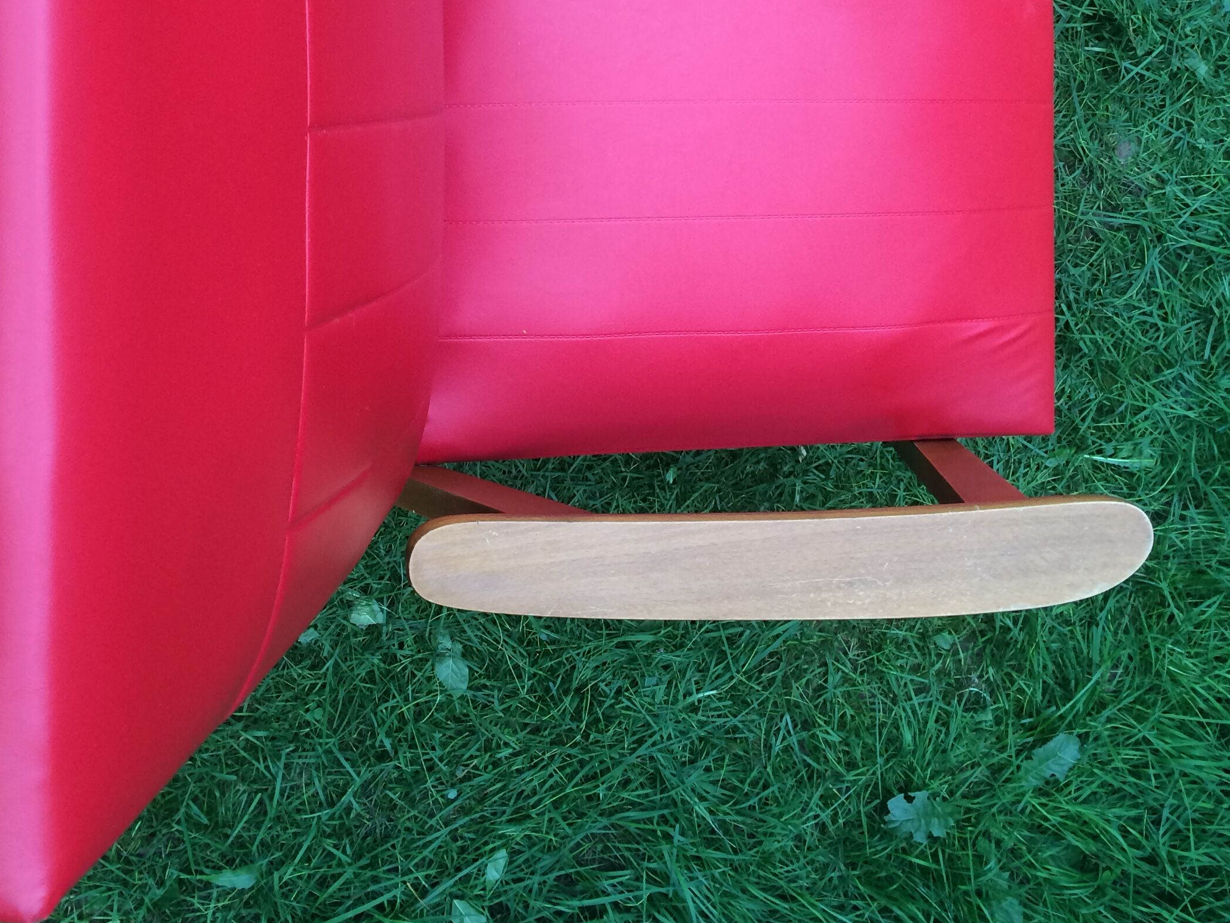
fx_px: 1599
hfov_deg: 42.0
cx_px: 549
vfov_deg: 30.9
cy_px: 111
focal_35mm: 45
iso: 40
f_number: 2.2
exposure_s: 1/33
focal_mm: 4.15
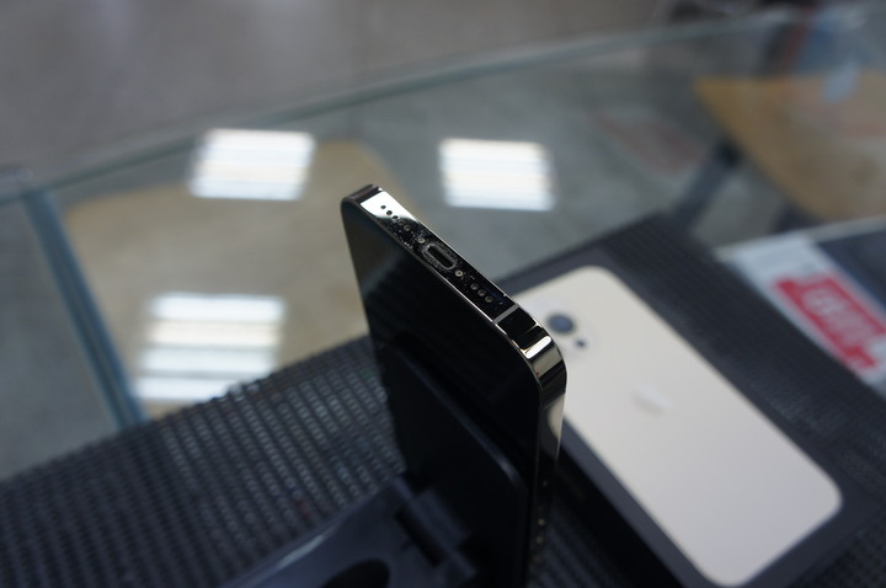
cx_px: 443
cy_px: 294
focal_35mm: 30
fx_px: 737
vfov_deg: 43.5
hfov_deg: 62.0
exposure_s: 1/50
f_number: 4.5
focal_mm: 20
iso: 200
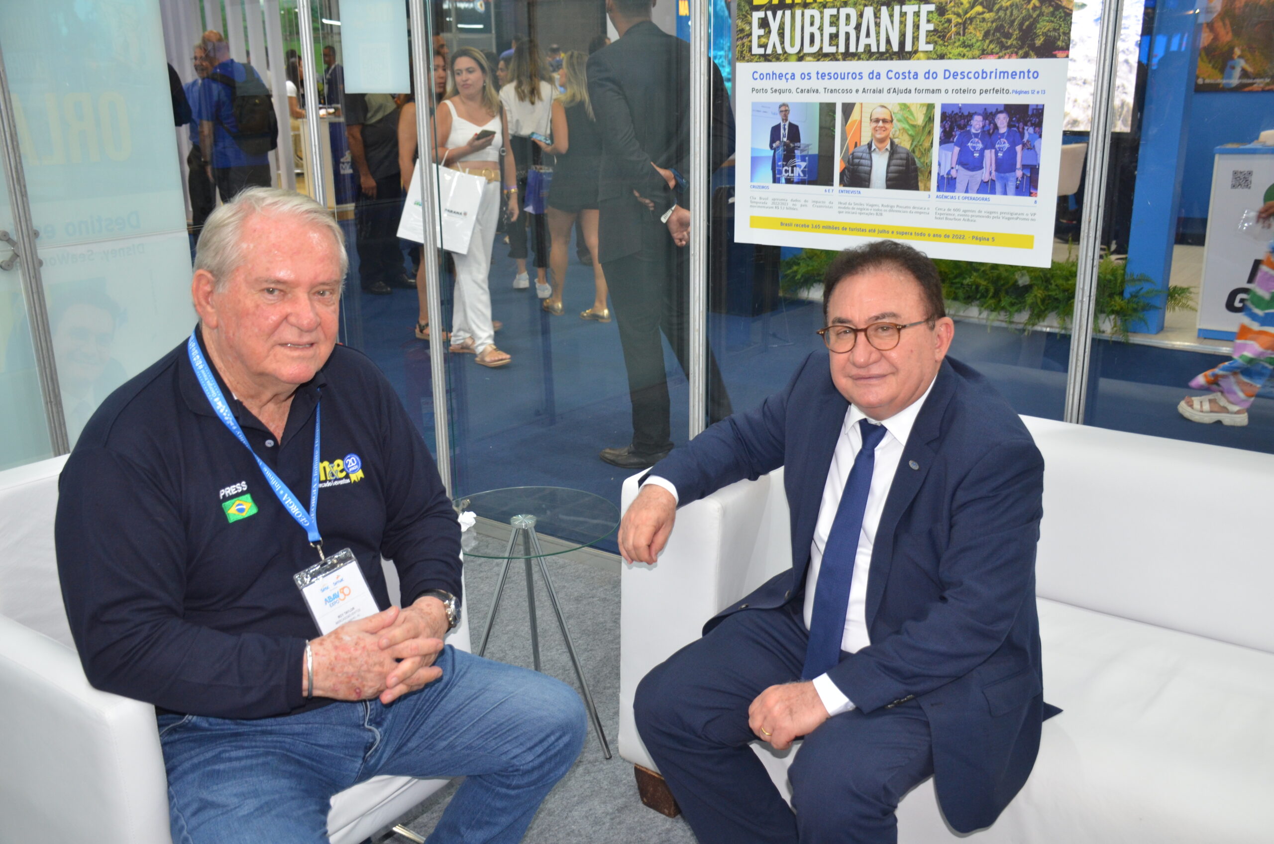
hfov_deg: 57.3
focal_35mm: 33
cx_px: 637
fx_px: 1166
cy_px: 422
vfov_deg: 39.8
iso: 560
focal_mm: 22
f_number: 3.5
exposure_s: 1/60
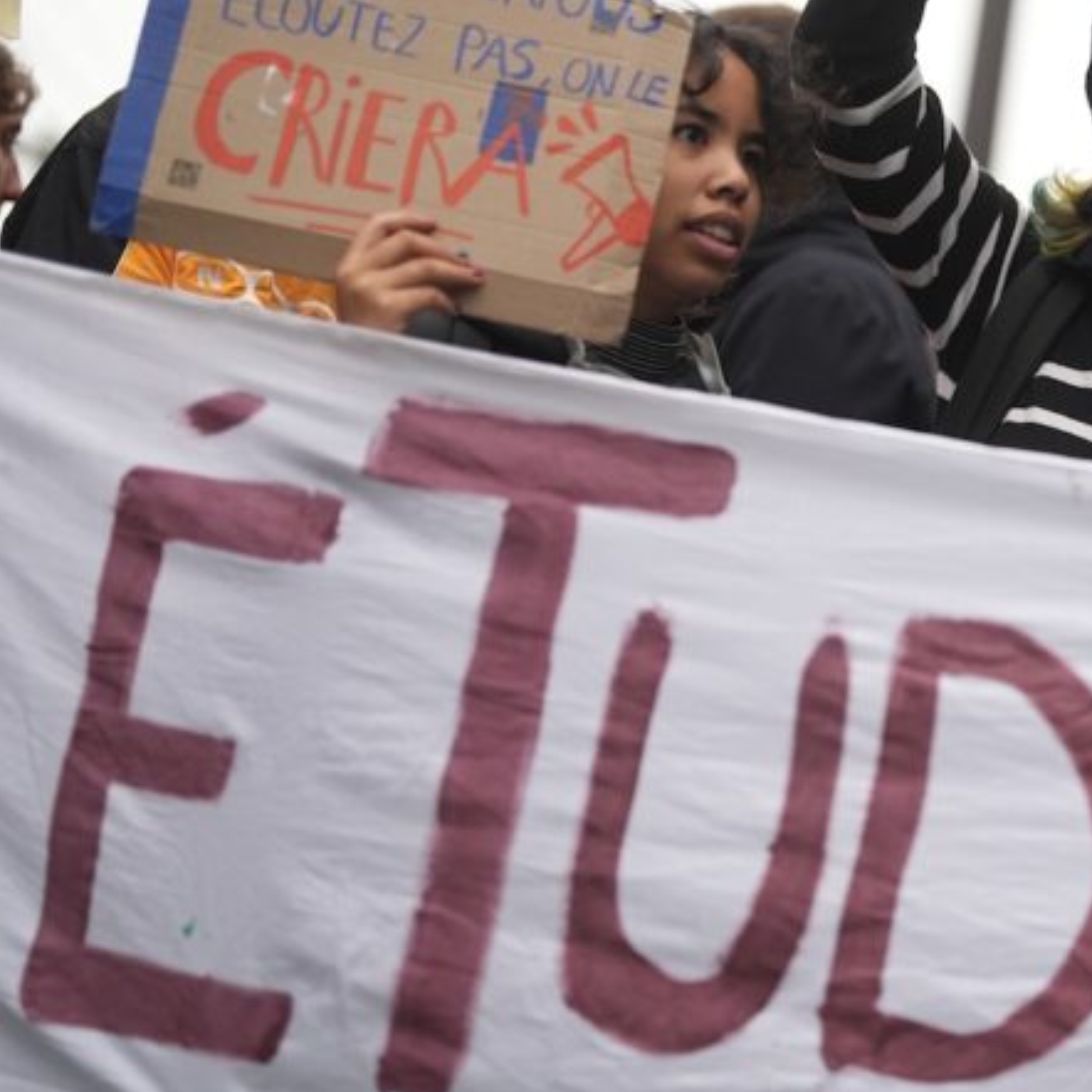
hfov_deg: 16.8
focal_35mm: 101
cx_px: 1139
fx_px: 3605
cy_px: 351
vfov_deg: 17.2
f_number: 1.2
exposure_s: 1/6400
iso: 640
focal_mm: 50
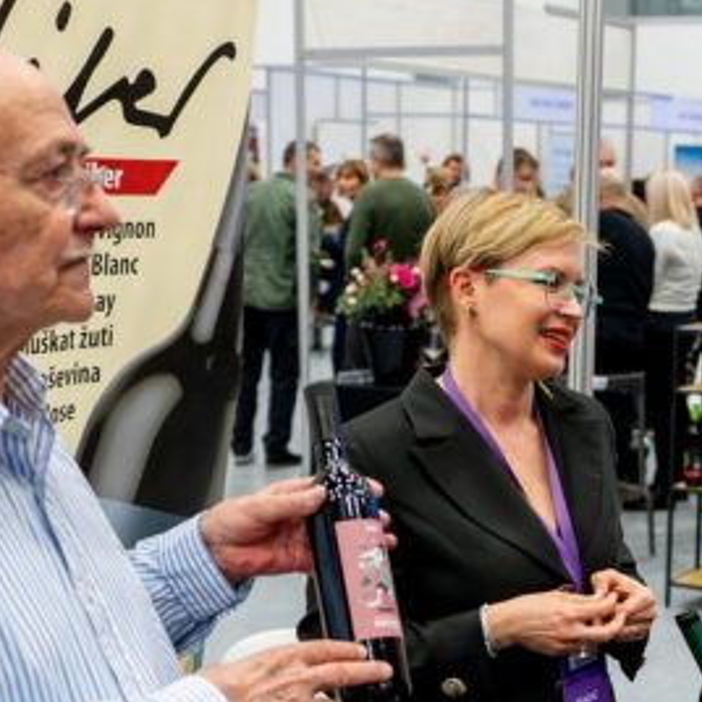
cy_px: 517
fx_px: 1675
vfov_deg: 23.5
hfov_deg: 23.2
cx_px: 605
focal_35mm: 73
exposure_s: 1/160
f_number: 2.8
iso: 1000
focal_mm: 30
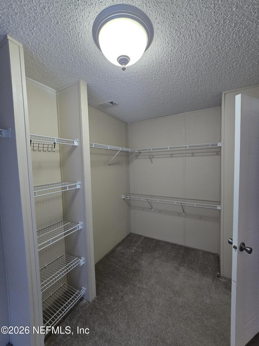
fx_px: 130
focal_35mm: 13
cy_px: 173
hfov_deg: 89.9
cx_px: 130
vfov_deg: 106.2
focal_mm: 2.2
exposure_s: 1/60
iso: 250
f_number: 2.2
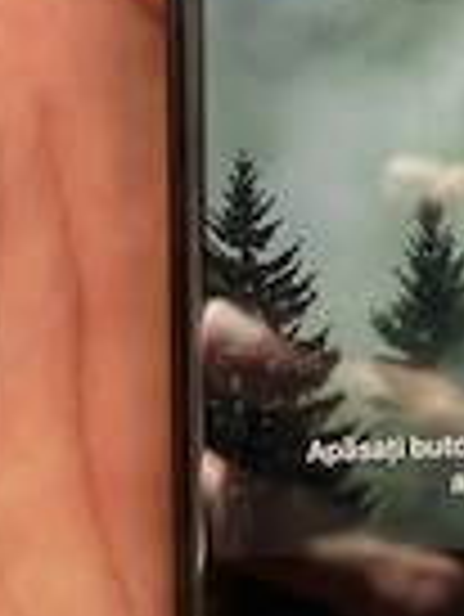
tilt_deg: -61.8
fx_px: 1356
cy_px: 4
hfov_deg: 18.3
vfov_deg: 24.5
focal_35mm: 76
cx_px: 572
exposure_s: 1/196
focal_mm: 5.7
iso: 40
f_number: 1.5
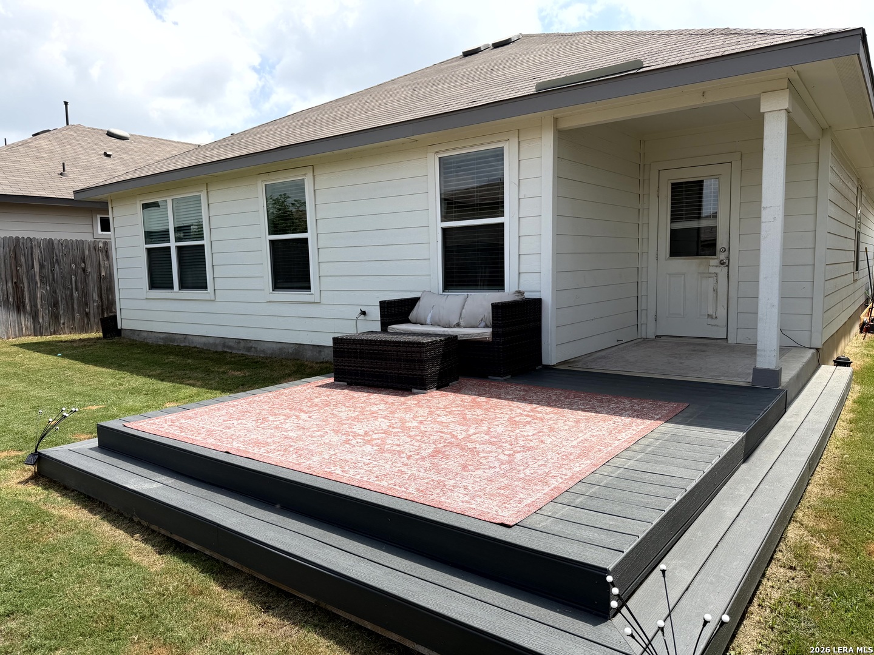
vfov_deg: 56.8
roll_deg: +1.5
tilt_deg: -4.5
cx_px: 437
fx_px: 606
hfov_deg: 71.6
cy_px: 328
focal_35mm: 24
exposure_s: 1/3953
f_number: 1.78
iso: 80
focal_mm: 6.76
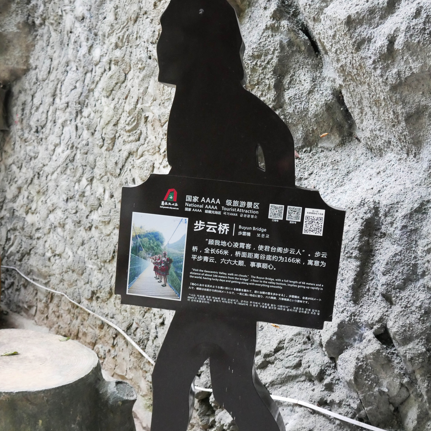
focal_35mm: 42
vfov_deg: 40.0
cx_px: 221
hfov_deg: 40.0
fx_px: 592
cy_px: 234
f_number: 4
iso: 3200
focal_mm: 17
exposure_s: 1/50
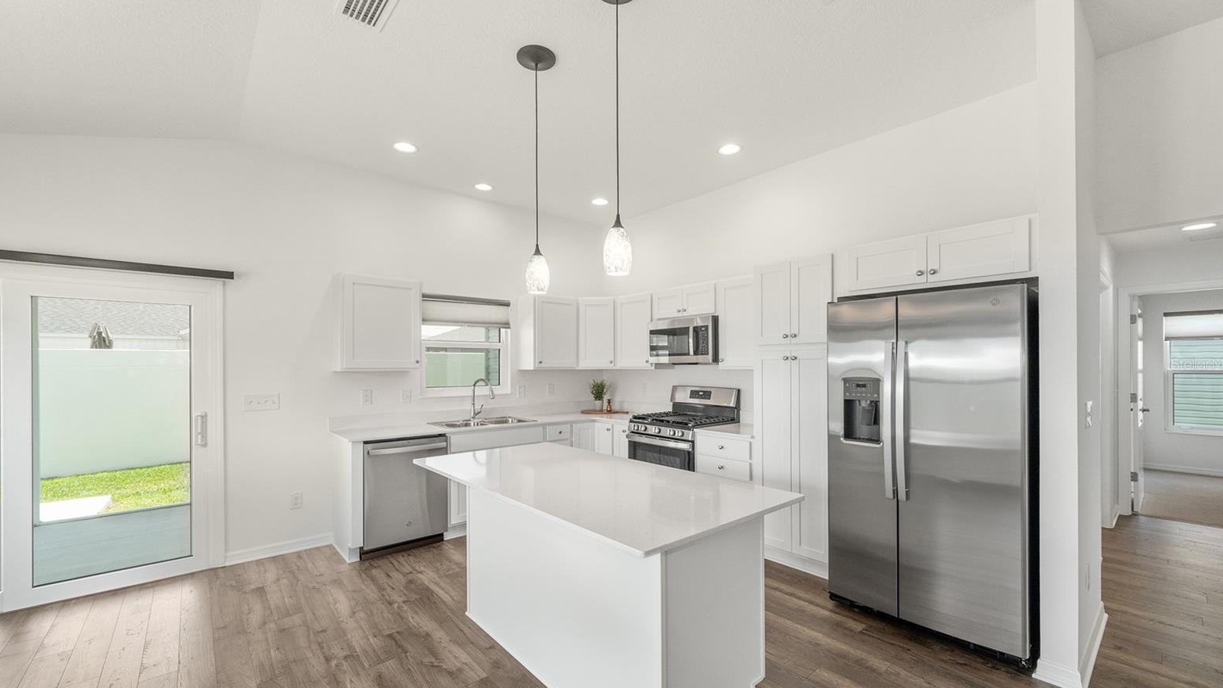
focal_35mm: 15
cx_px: 615
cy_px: 364
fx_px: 486
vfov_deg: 70.5
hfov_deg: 103.0
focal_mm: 14
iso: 500
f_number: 8
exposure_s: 1/60
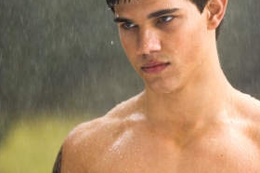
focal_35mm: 169
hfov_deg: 12.2
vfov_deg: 8.1
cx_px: 150
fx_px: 1219
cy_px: 61
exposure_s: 1/250
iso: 400
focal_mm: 105
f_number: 2.8
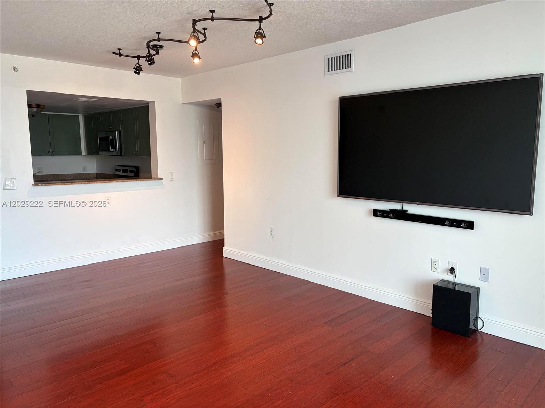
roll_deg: +1.2
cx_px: 272
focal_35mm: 26
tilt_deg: -7.0
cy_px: 204
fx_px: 409
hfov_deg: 67.3
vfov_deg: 53.1
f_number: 1.6
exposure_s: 1/120
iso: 80
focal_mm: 5.96
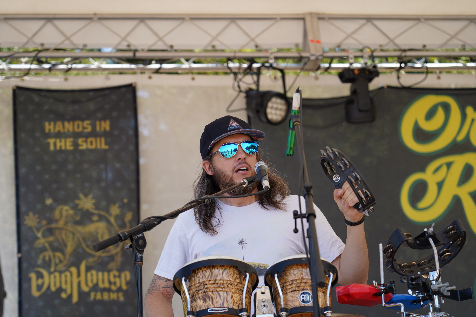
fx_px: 1388
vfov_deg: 13.0
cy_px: 158
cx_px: 238
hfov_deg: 19.5
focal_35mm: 105
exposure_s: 1/200
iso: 100
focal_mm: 105
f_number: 4.5
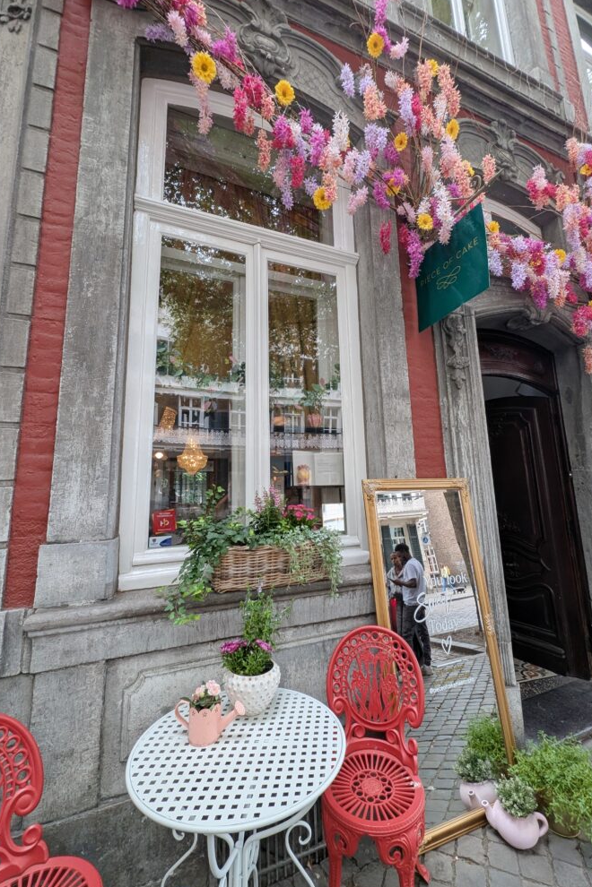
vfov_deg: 104.2
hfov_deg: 81.1
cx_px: 320
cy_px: 435
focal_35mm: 14
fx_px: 345
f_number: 2.2
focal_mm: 1.95
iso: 59
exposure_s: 1/71.3
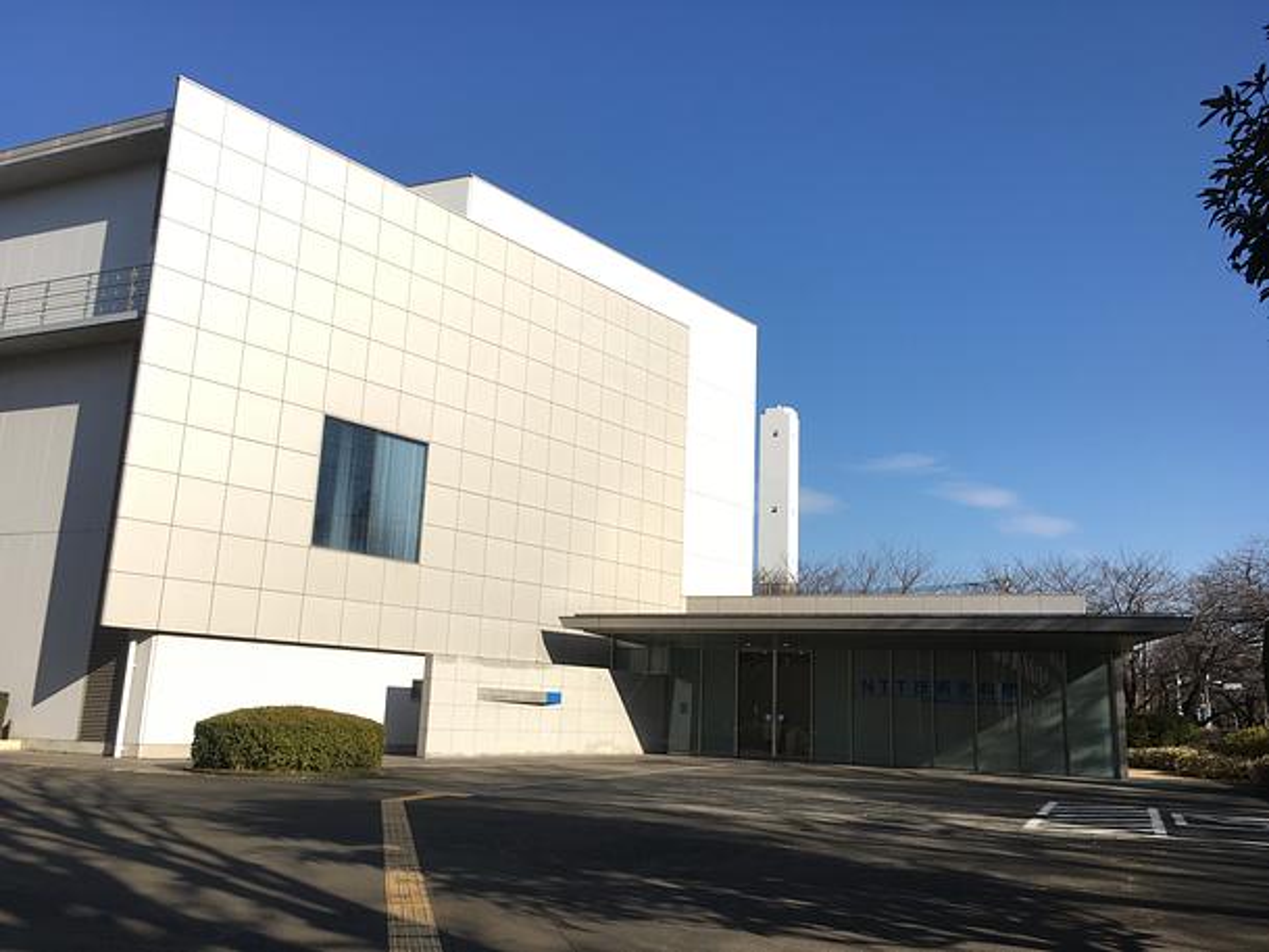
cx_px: 634
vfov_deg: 48.2
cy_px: 476
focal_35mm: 29
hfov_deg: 61.6
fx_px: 1063
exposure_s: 1/1148
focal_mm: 4.15
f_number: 2.2
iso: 25
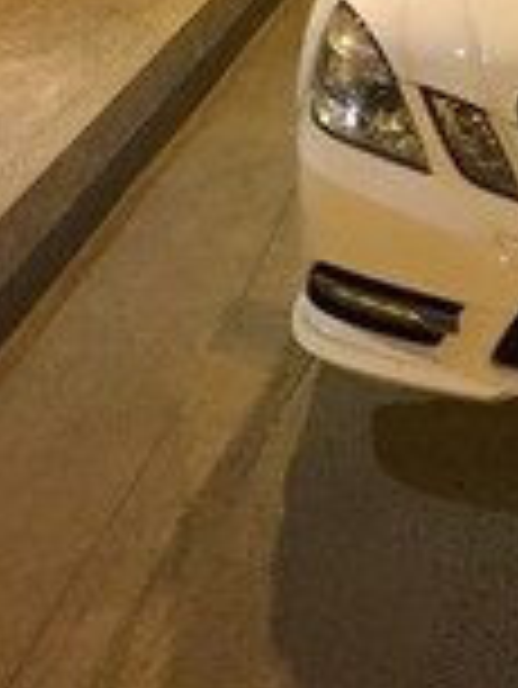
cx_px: 797
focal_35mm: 94
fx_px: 1873
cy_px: -135
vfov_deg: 19.6
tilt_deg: -13.6
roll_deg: +0.0
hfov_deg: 14.6
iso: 250
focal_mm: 4.15
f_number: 2.2
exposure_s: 1/17
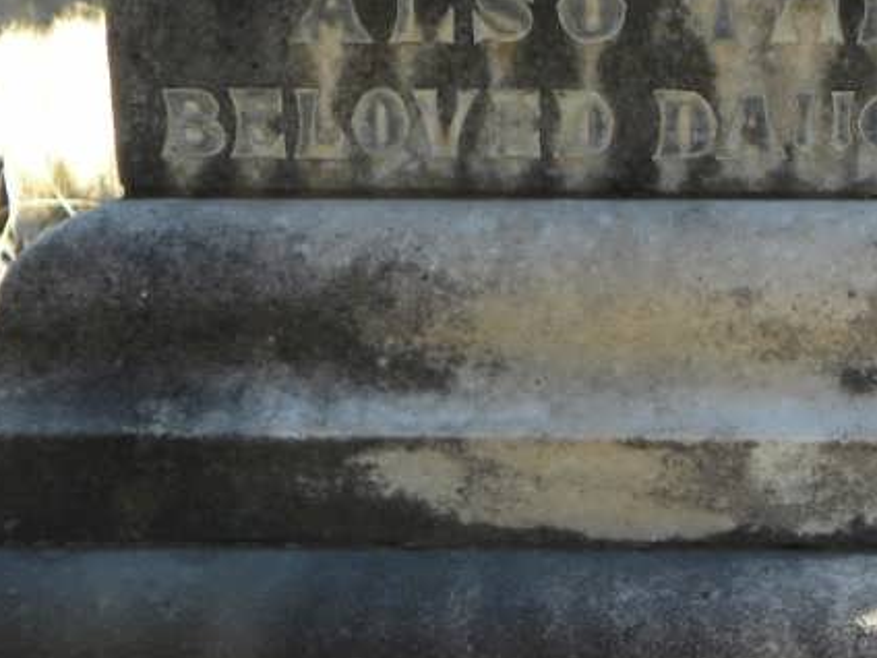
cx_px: 732
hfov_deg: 16.8
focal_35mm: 116
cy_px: 414
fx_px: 2939
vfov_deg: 12.8
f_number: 3.5
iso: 64
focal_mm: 7.3
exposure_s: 1/120
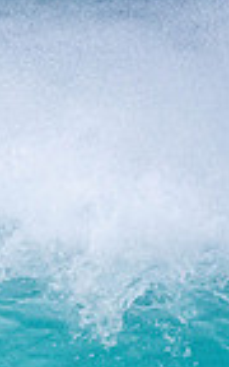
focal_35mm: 3085
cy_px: 376
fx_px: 30806
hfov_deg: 0.4
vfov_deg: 0.7
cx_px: -448
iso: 2500
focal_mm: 500
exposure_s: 1/4000
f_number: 5.6
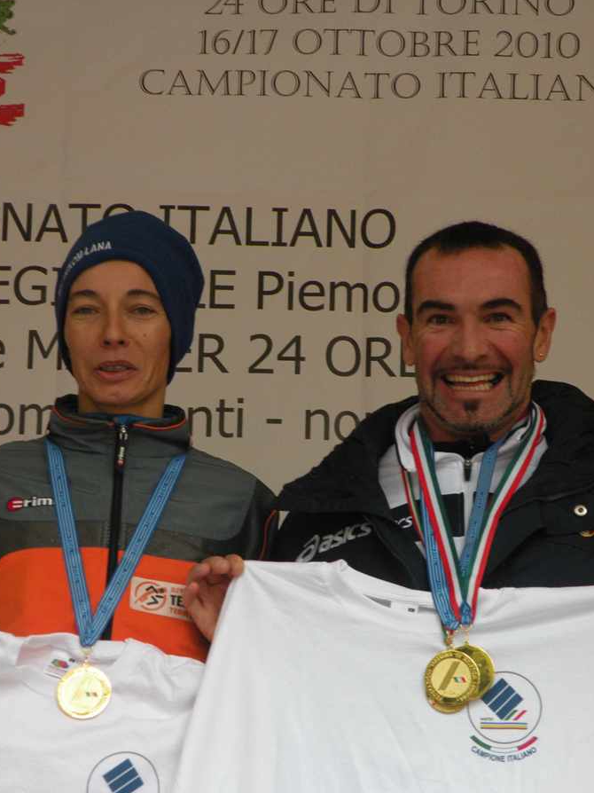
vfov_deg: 15.6
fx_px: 2884
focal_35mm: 126
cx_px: 256
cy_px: 403
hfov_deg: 11.8
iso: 145
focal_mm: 19.4
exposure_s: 1/61.3
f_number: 4
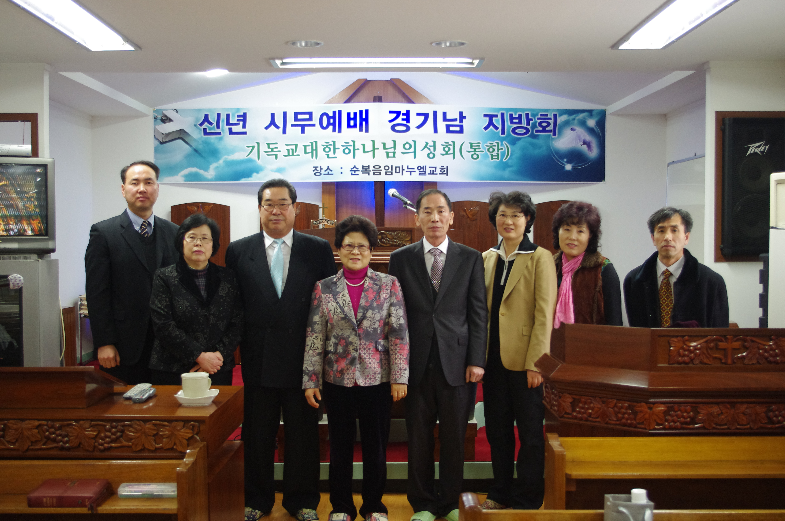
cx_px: 392
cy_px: 260
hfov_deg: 46.4
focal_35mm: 42
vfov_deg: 31.8
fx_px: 915
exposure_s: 1/60
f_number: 4
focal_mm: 28.13
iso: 1600
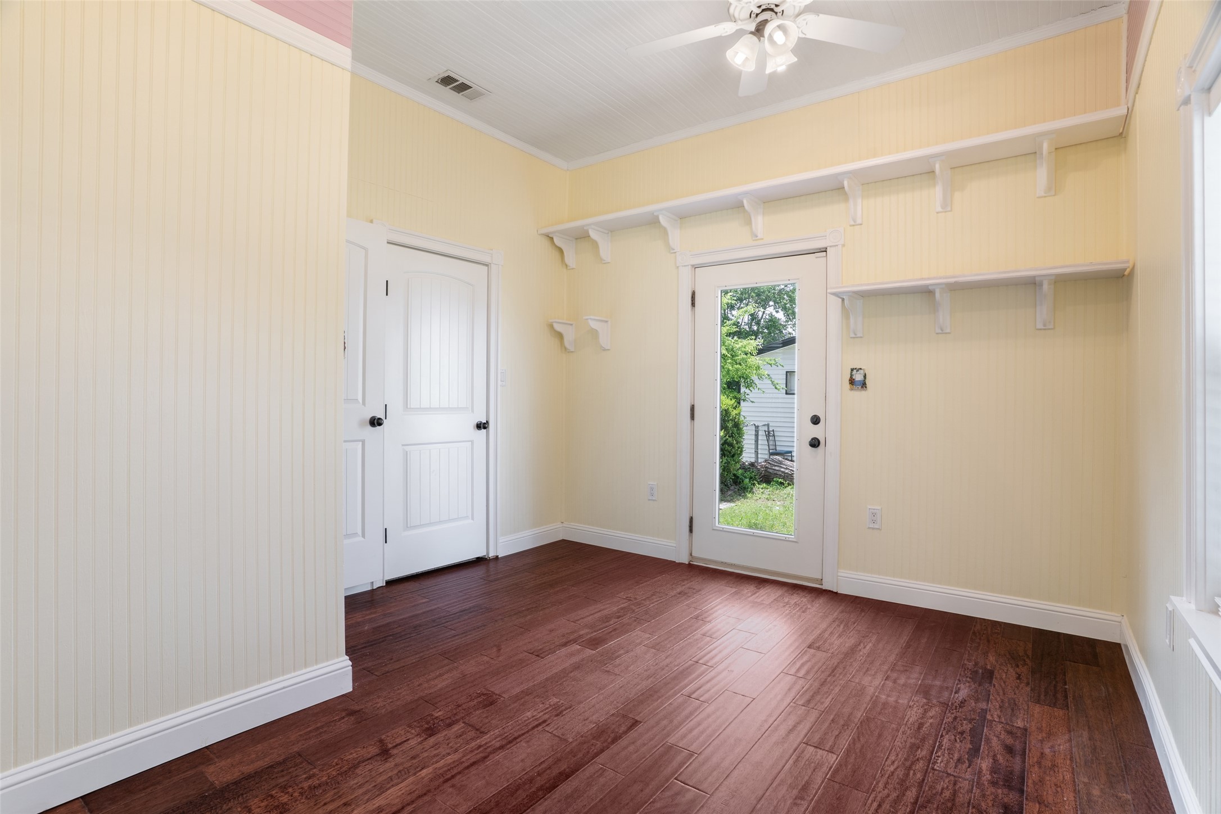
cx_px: 610
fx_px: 577
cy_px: 407
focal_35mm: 17
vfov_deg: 70.4
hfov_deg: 93.3
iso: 400
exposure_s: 1/2
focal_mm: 17
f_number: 10
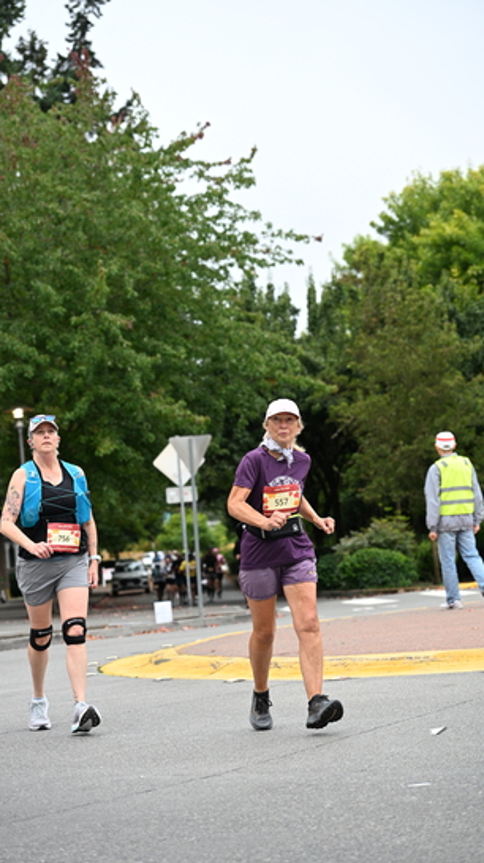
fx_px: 2079
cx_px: 205
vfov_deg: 23.4
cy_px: 434
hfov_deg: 13.3
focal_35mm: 91
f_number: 4
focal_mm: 86
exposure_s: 1/800
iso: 1600
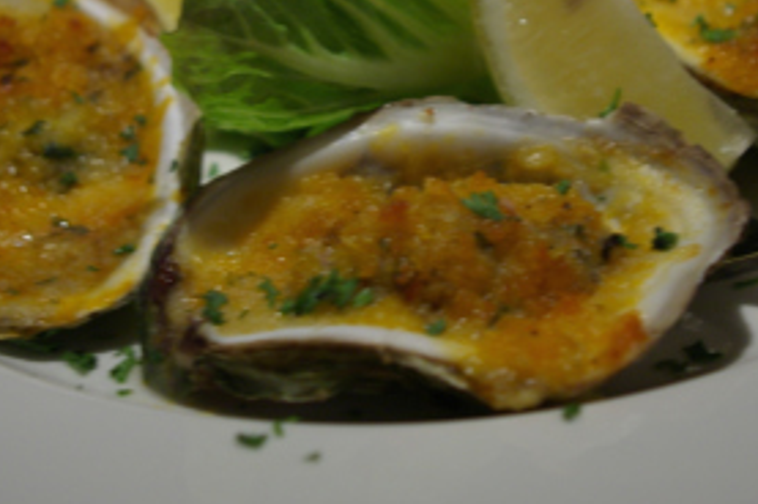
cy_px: 131
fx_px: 1996
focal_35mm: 95
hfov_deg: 21.5
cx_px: 402
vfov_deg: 14.3
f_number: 4.5
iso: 400
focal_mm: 35
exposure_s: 1/4
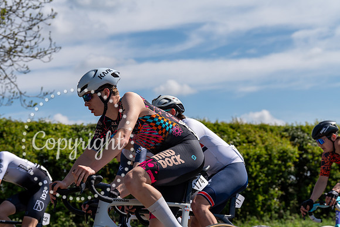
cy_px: 114
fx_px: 860
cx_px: 170
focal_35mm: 91
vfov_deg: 15.0
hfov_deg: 22.4
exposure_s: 1/1000
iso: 100
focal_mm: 91
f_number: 5.6
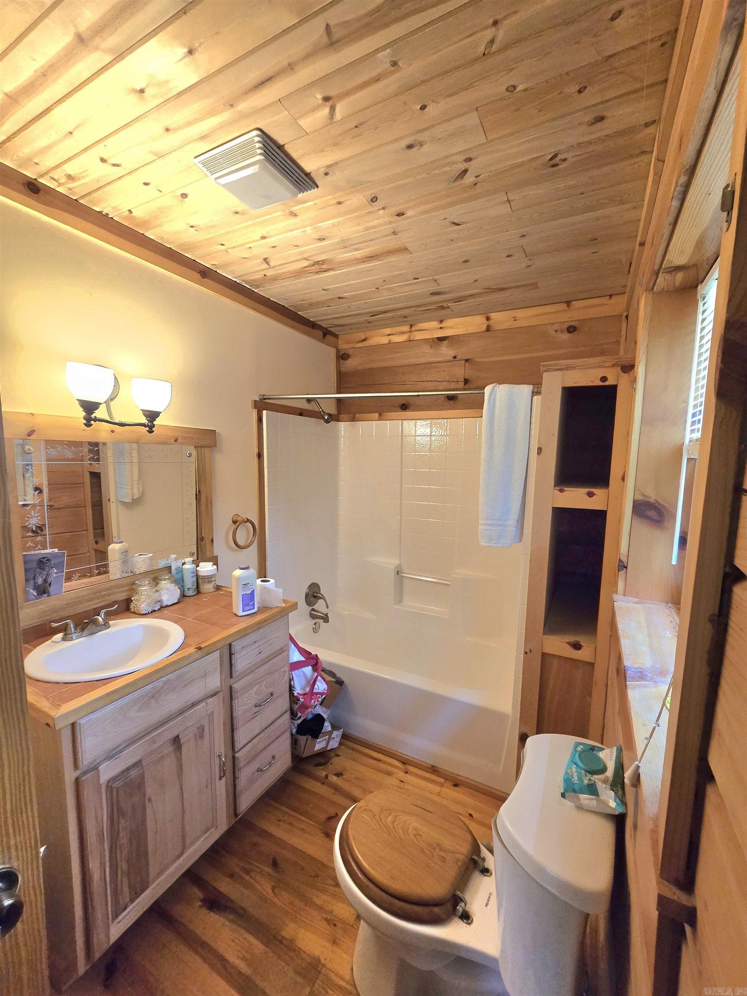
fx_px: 374
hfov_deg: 89.9
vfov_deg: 106.2
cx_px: 374
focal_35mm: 13
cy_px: 498
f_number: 2.2
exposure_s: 1/60.2
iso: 200
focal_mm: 2.2
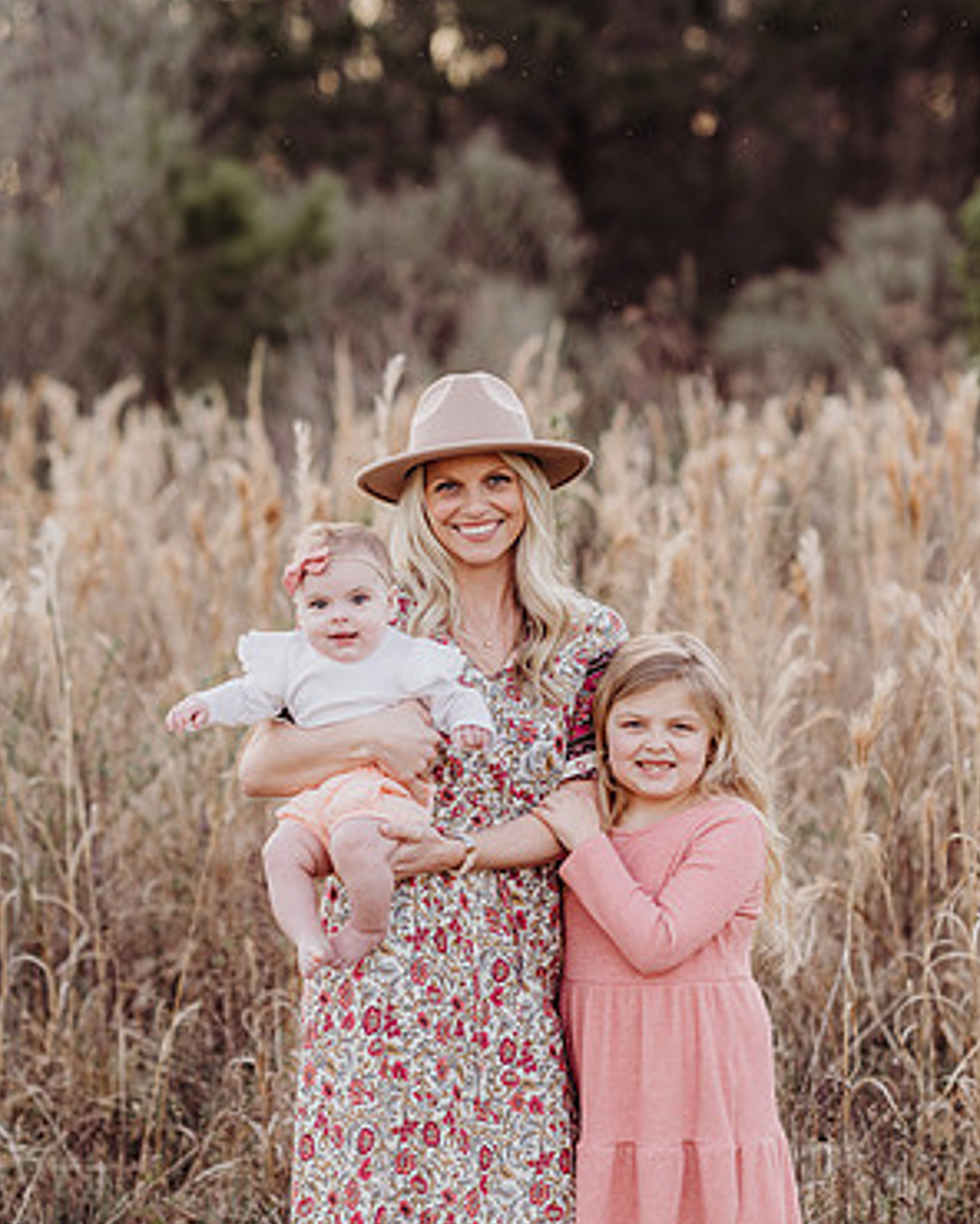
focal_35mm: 97
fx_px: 3517
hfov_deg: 15.9
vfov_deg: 19.8
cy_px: 668
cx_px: 490
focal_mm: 85
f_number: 2.5
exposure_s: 1/320
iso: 160
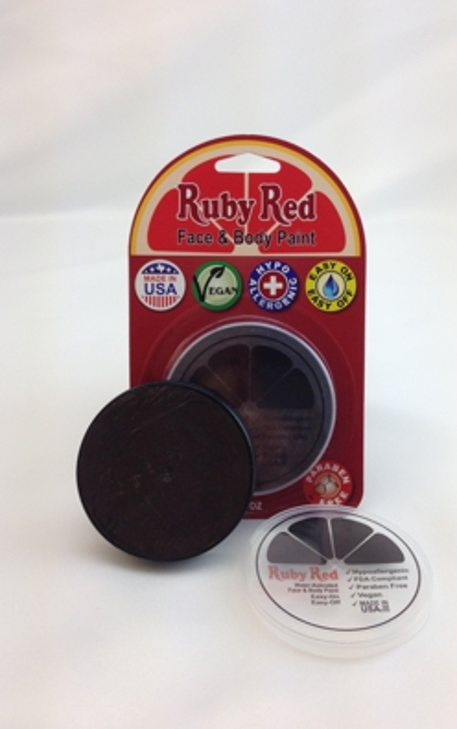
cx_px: 247
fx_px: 716
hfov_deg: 35.4
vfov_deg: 54.0
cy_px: 364
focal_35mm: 36
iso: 50
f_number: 2.4
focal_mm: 4.12
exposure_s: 1/170
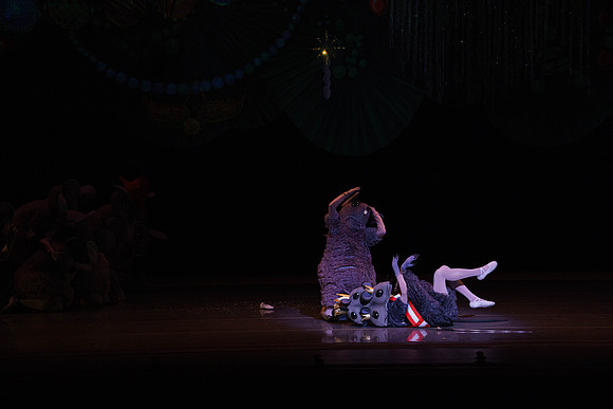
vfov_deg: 6.9
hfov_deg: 10.3
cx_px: 306
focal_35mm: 200
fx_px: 3406
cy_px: 204
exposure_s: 1/320
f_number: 9
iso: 5000
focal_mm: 200
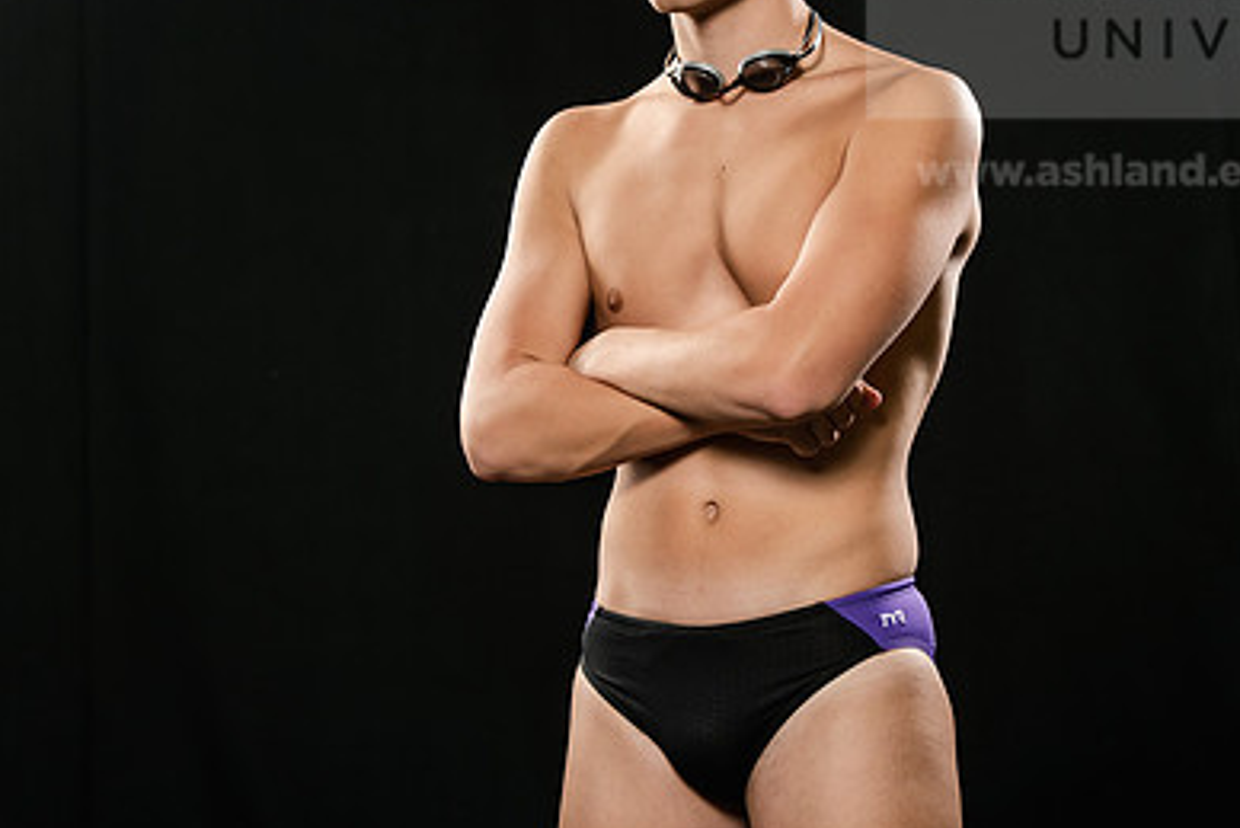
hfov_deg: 13.1
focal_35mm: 157
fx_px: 5409
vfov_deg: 8.7
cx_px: 770
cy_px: 238
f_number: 5.6
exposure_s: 1/250
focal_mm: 105
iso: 320
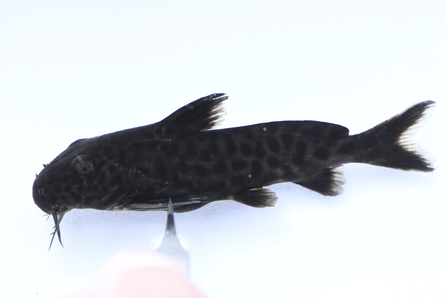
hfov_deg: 16.3
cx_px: 224
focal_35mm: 126
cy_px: 149
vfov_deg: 10.9
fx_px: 1564
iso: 800
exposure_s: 1/80
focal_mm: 105
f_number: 8
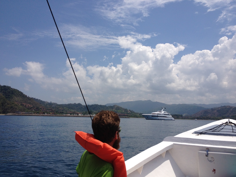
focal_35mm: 35
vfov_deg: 40.7
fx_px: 239
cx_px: 118
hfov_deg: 52.6
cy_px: 88
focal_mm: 4.28
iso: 50
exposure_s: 1/3953
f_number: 2.4
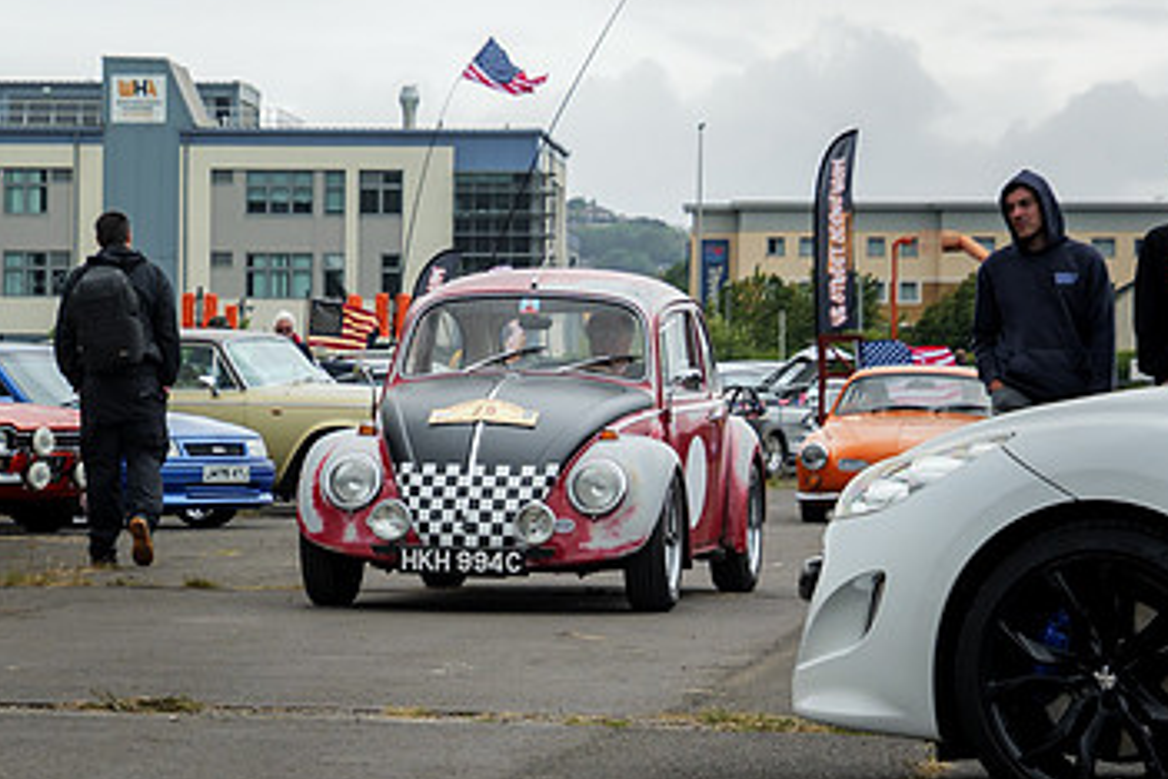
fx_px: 5515
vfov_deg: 8.1
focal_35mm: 170
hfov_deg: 12.1
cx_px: 382
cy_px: 422
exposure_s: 1/200
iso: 100
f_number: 4.5
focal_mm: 42
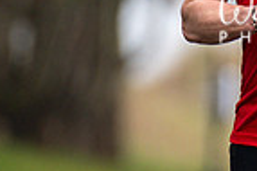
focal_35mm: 1825
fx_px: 13013
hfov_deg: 1.1
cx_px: 336
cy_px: -20
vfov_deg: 0.8
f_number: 2.8
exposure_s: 1/1600
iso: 360
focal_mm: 300
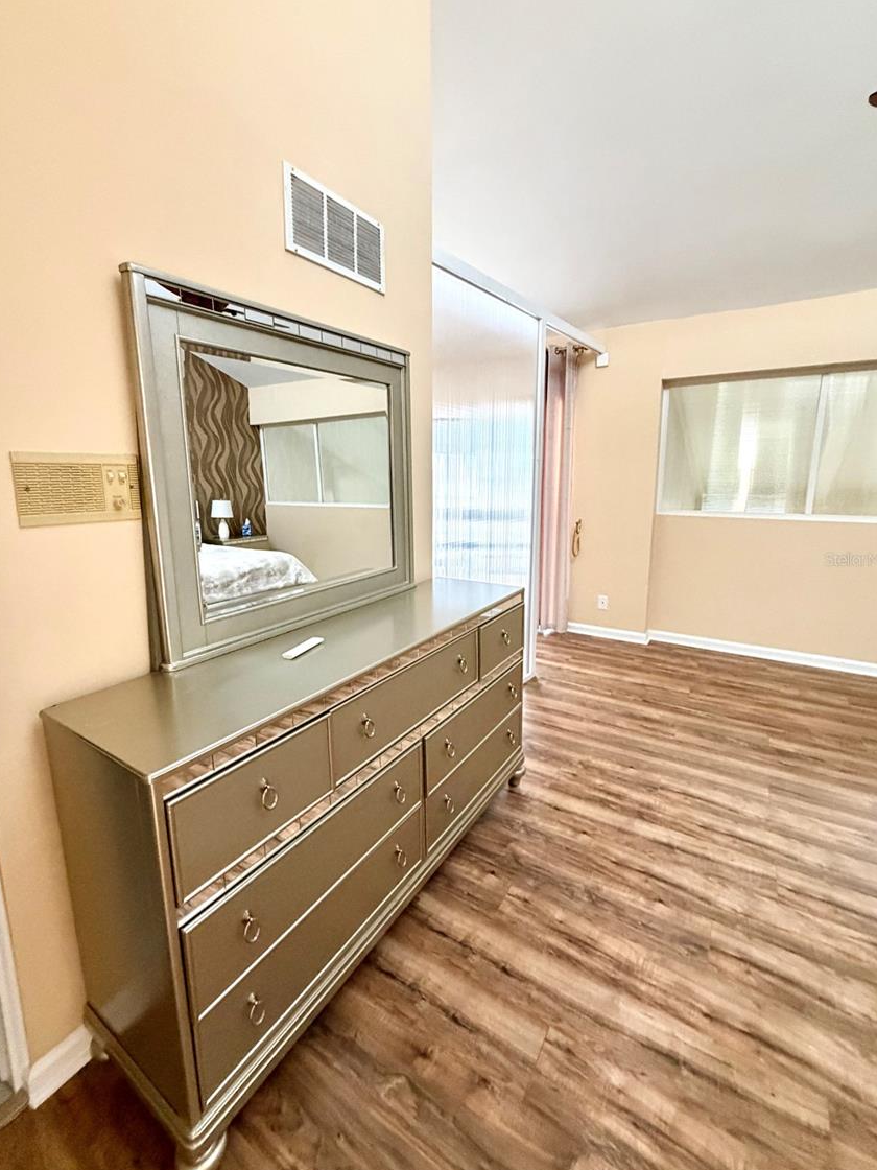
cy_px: 559
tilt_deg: -9.7
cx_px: 429
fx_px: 507
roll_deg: +0.1
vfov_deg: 98.1
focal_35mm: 15
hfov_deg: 81.7
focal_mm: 2.22
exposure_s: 1/60
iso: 500
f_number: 2.2
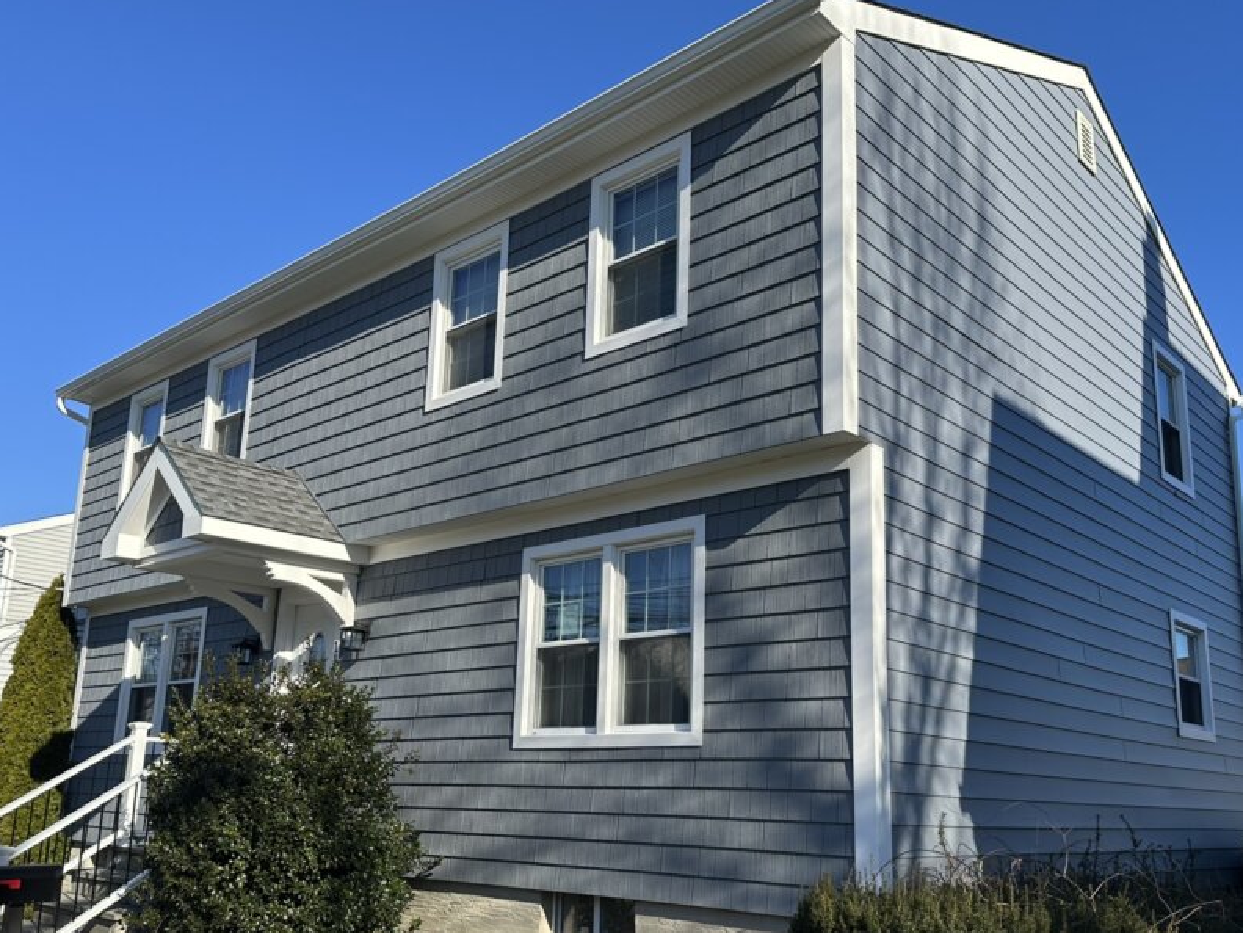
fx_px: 1113
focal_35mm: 31
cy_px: 546
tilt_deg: +13.5
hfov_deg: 58.3
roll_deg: -1.9
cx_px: 646
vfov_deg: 45.3
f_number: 1.78
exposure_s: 1/2732
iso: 80
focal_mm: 6.86
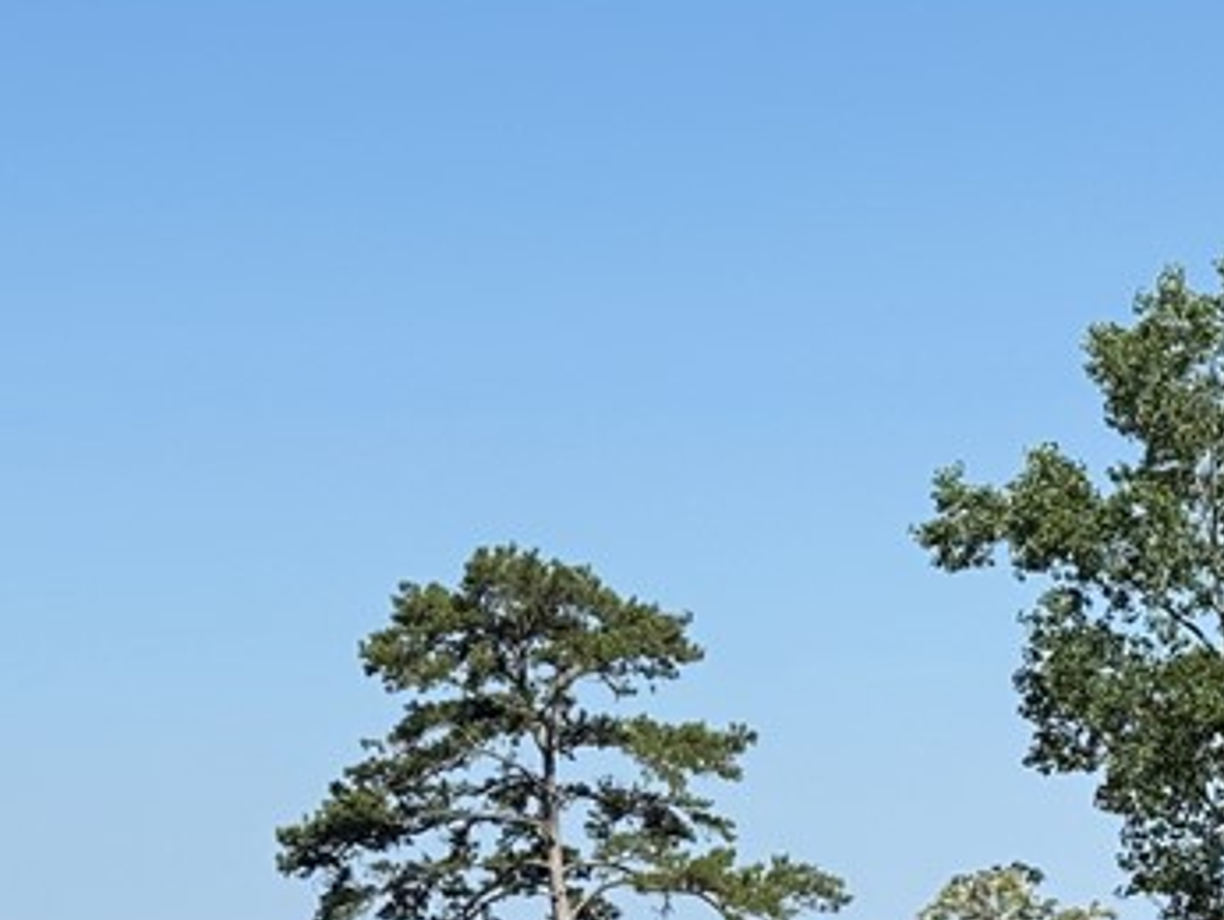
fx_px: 5025
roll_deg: -0.1
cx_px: 499
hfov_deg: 13.9
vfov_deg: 10.3
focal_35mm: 142
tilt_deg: +0.3
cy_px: 1086
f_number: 1.78
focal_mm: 6.76
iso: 64
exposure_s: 1/4329
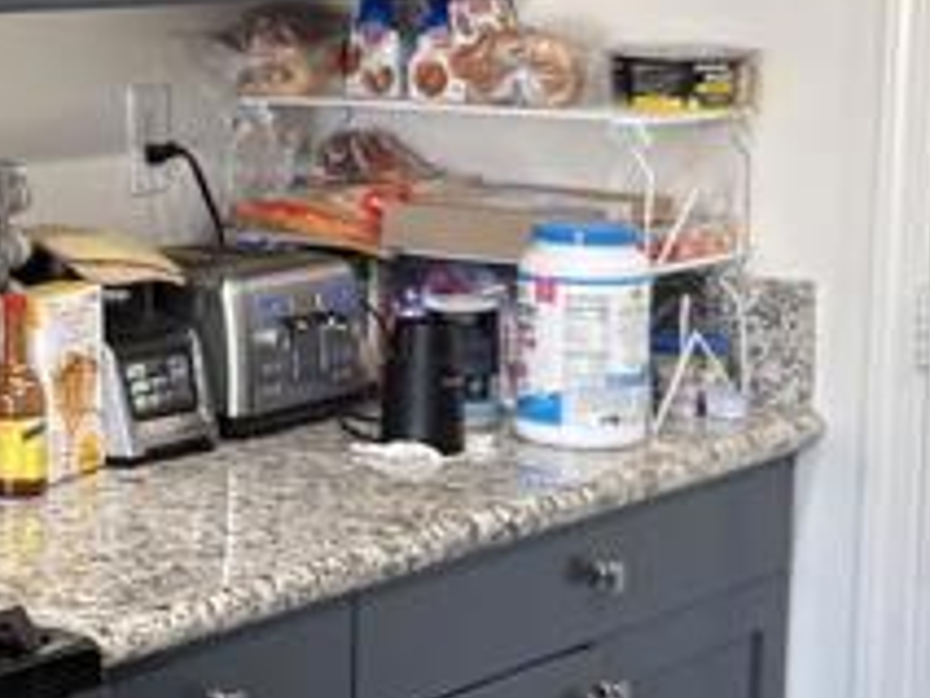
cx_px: -395
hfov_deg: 15.8
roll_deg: -0.3
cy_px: 154
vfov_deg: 12.7
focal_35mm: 116
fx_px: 3116
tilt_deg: -5.8
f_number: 1.78
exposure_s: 1/60
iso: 250
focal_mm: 6.76
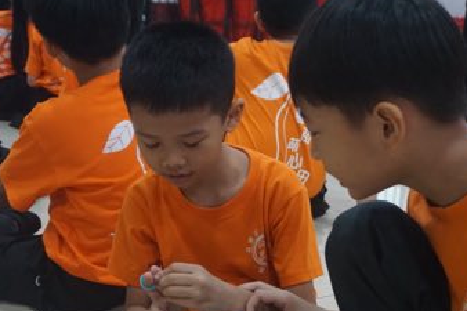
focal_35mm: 64
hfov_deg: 31.4
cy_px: 187
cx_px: 221
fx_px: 830
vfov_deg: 21.2
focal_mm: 30
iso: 3200
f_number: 5
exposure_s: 1/125
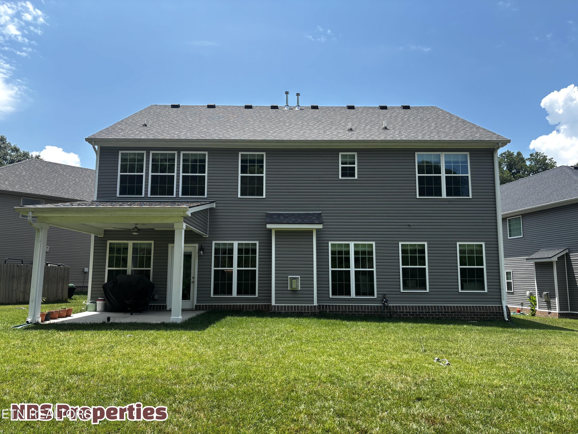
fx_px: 434
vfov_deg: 53.1
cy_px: 217
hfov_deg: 67.3
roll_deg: -1.3
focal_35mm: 26
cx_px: 289
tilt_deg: +7.3
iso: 50
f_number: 1.6
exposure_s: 1/2513
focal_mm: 5.96
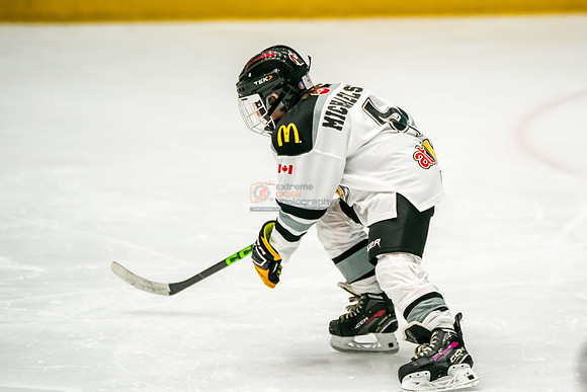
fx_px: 4337
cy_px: 127
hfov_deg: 7.7
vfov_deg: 5.2
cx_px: 396
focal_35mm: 266
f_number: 3.2
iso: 3200
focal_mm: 197
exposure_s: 1/1600
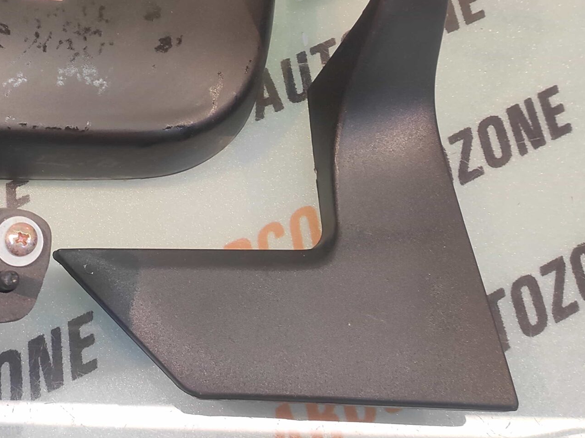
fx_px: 574
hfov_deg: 50.3
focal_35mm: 34
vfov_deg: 40.7
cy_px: 119
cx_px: 107
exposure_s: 1/33
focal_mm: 4.74
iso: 178
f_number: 1.79
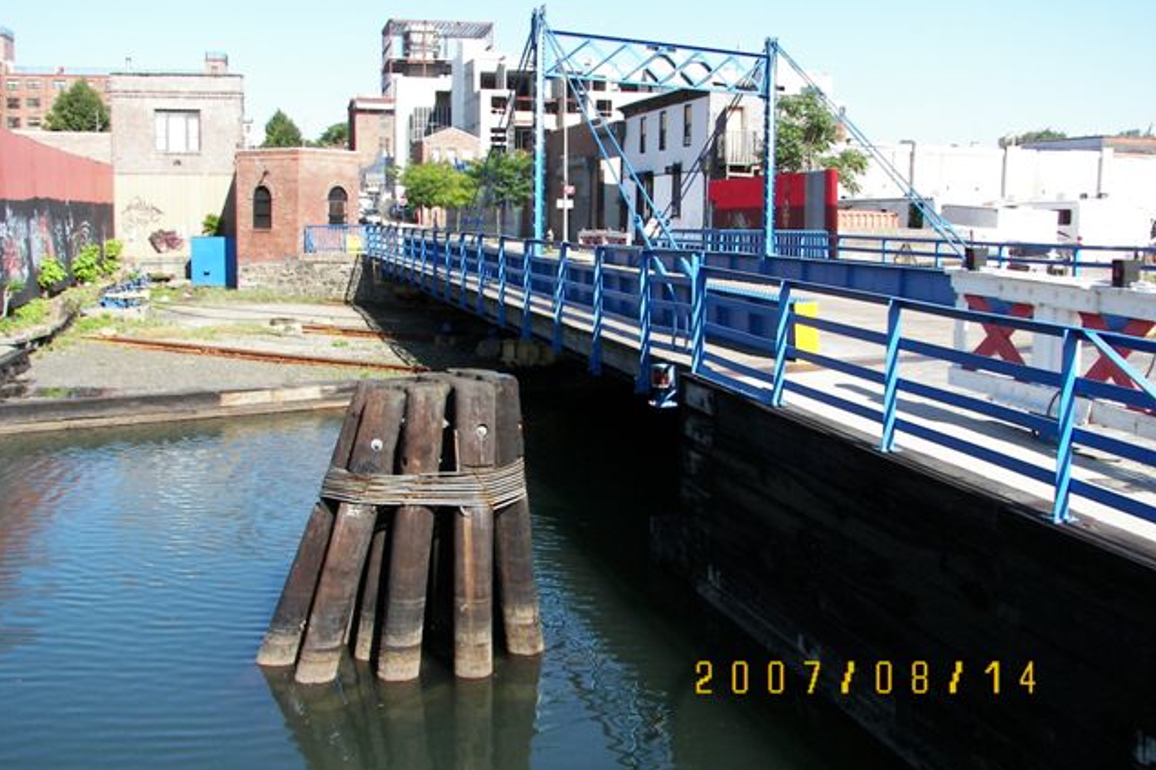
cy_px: 355
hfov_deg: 45.4
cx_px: 575
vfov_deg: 31.2
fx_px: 1380
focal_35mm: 43
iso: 125
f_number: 4
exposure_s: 1/640
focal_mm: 6.8
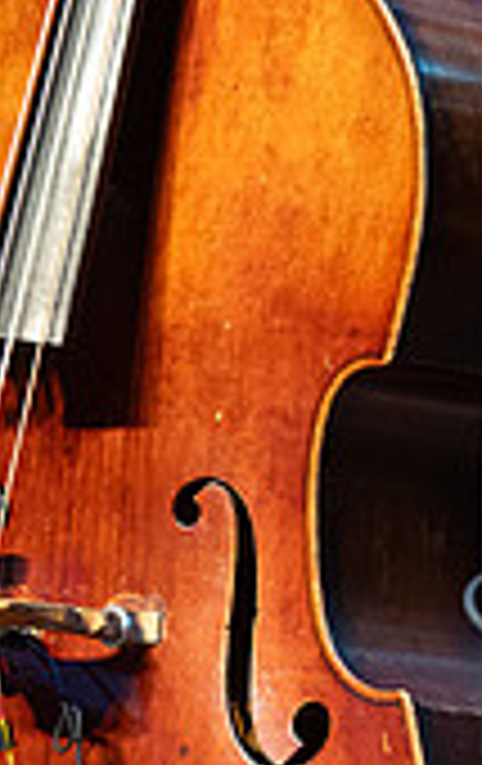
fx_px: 16876
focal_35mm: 807
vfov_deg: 2.6
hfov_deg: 1.6
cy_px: -243
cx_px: -167
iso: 3200
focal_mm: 200
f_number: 5.6
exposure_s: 1/160
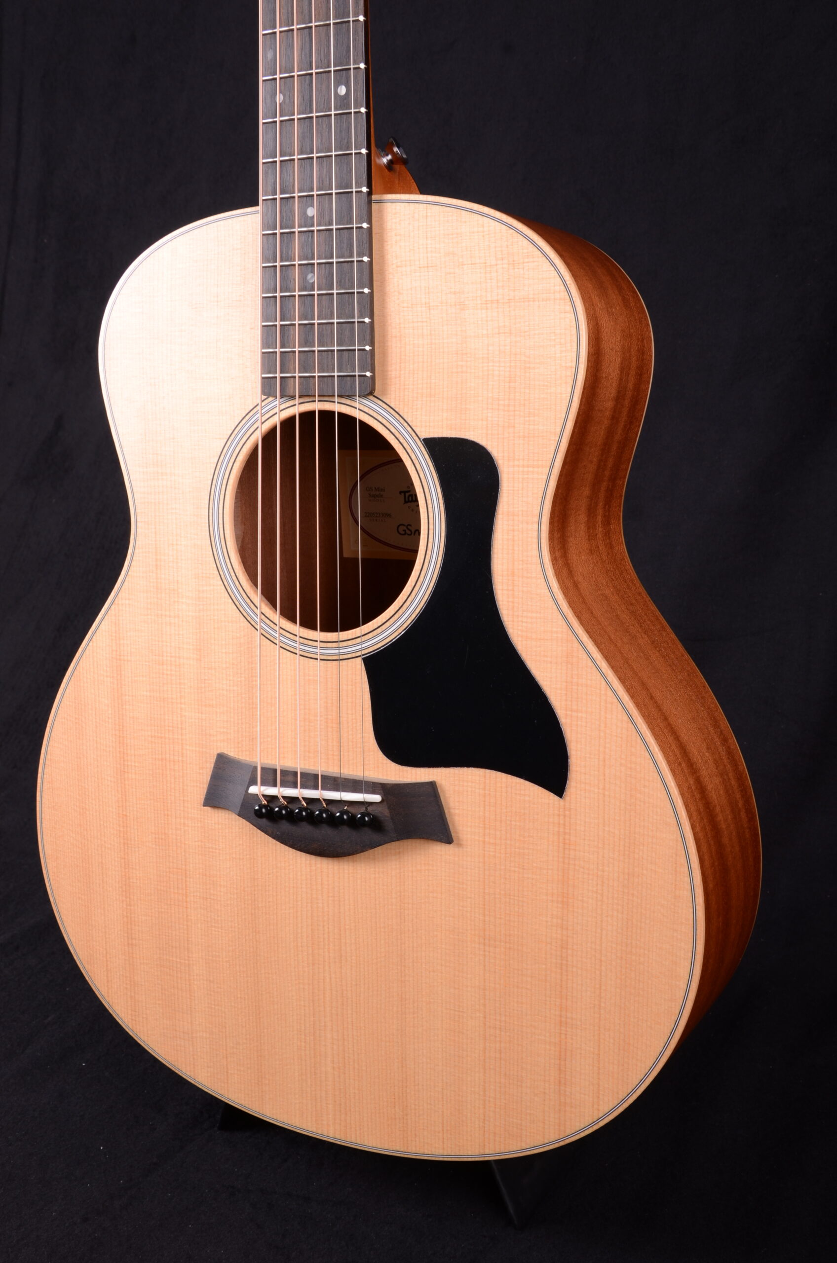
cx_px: 418
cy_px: 632
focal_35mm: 42
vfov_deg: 46.5
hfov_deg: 31.8
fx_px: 1471
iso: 200
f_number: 13
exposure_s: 1/200
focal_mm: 28
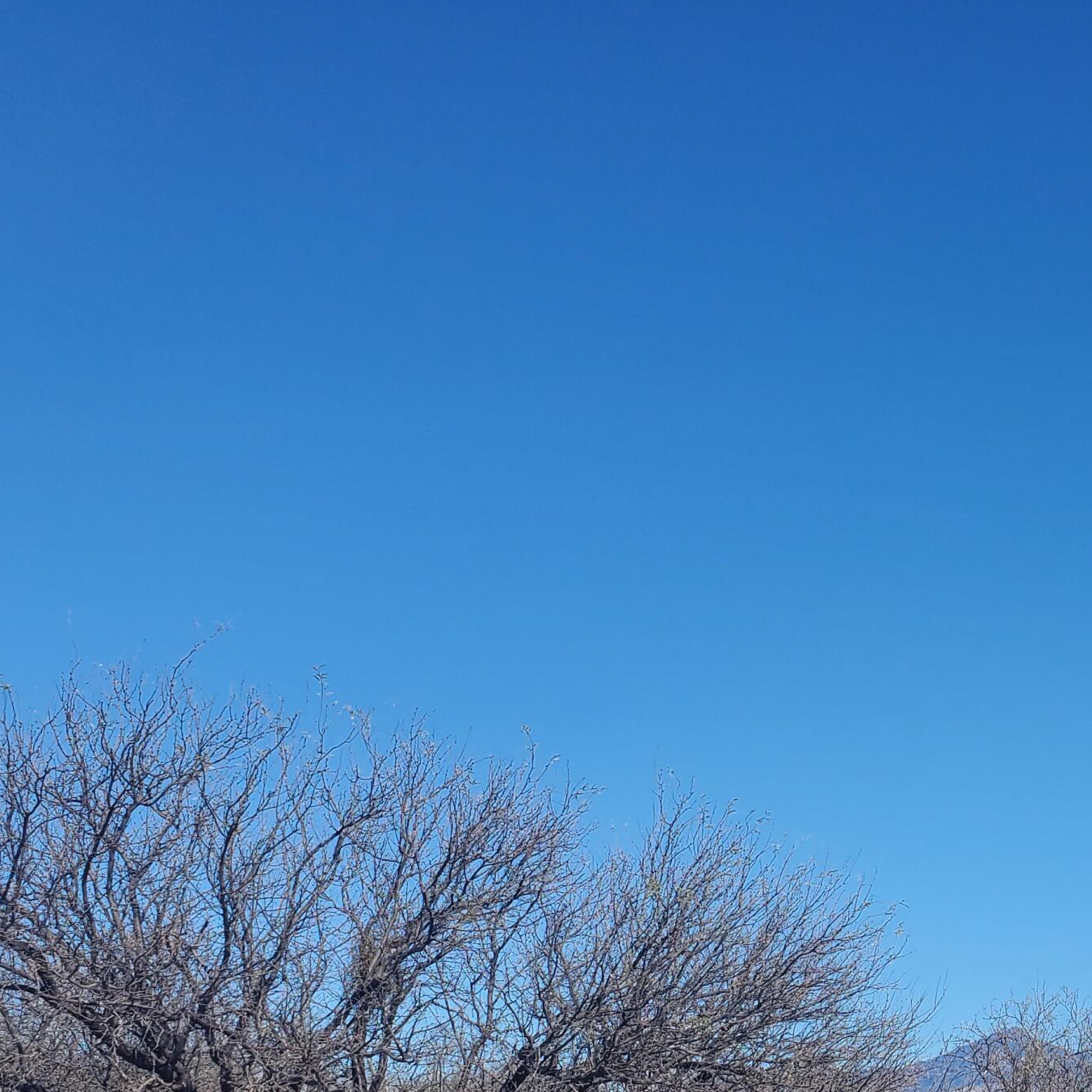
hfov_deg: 31.1
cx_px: 1073
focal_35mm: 51
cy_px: 866
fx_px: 1820
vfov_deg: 32.5
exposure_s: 1/1690
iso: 50
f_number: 2.4
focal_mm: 4.3
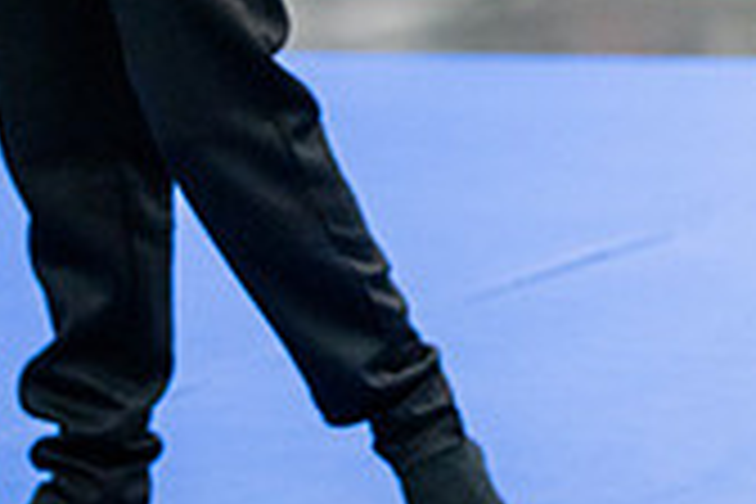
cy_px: -232
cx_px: 1192
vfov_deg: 5.7
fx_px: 5061
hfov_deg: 8.3
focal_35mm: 241
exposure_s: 1/400
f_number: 2.8
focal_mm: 70
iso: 4000
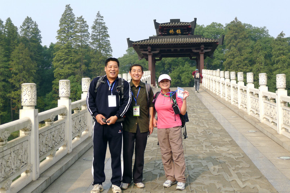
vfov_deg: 27.0
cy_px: 96
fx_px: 403
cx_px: 145
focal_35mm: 50
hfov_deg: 39.6
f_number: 2.7
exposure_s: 1/1000
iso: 100
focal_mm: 10.7
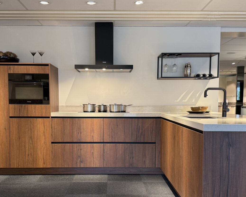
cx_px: 114
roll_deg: +0.0
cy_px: 120
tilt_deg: -3.3
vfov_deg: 40.9
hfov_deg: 50.2
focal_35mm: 36
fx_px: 262
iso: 125
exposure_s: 1/50
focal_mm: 6.76
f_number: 1.78
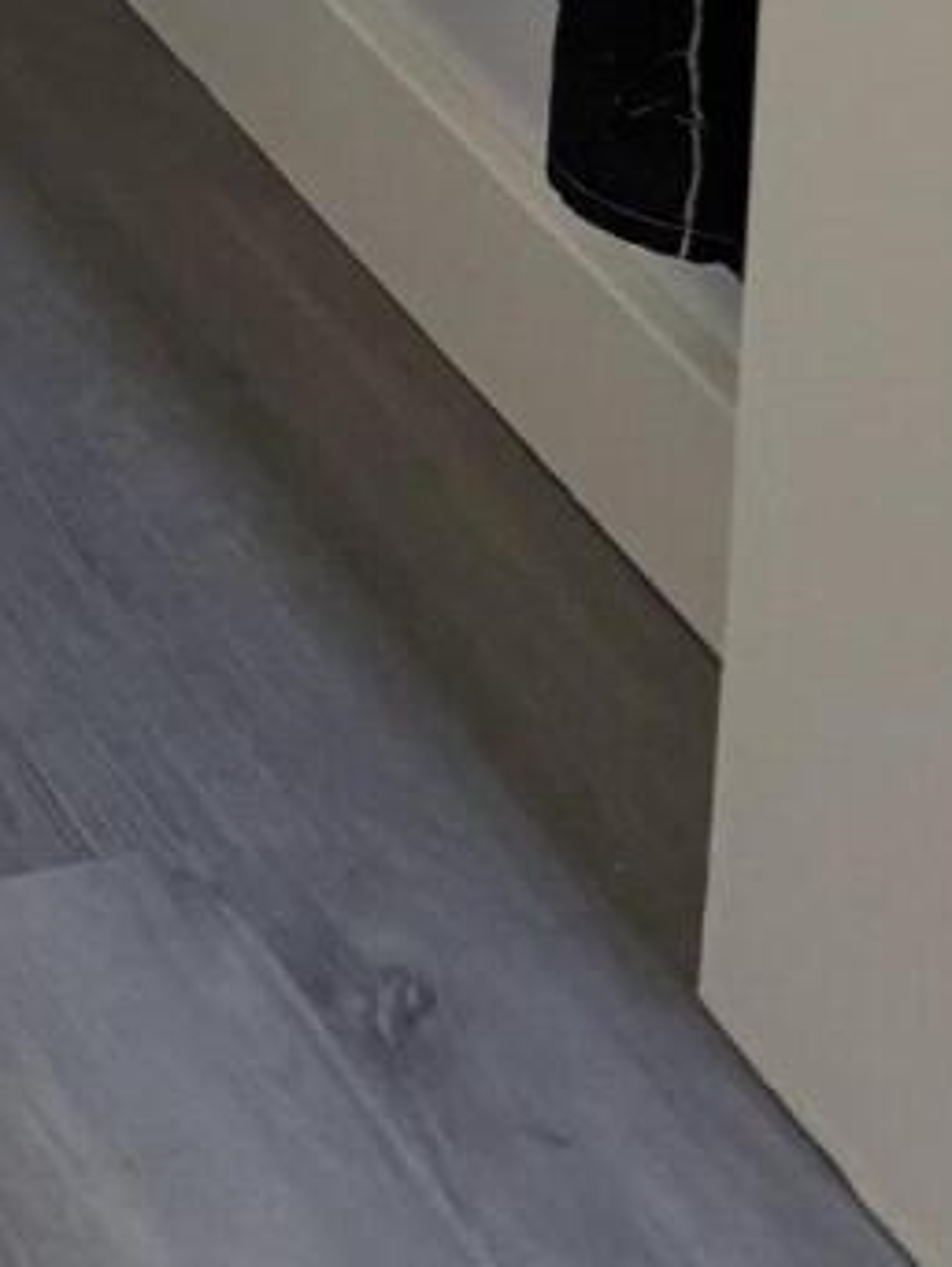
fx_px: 5567
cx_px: -1259
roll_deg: -0.2
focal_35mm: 152
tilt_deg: -10.5
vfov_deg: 10.3
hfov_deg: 8.9
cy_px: -2201
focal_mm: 5.96
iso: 160
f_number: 1.6
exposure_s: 1/60
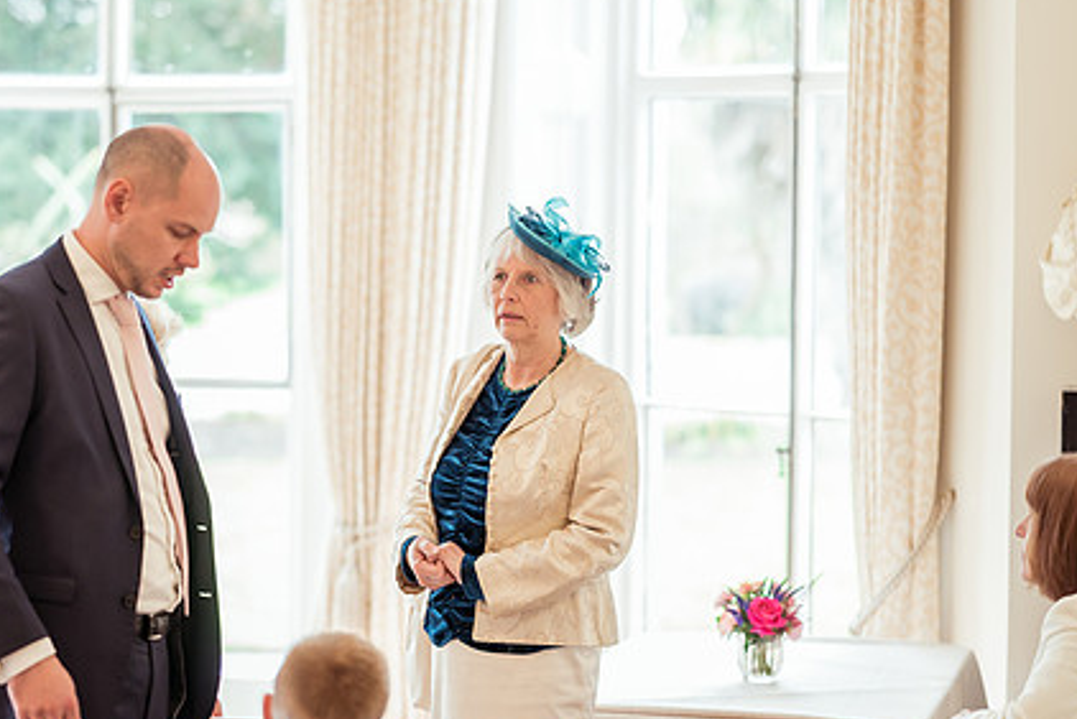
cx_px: 401
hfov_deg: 17.5
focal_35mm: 117
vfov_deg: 11.7
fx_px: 3503
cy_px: 374
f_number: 2
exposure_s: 1/320
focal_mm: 85
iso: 450
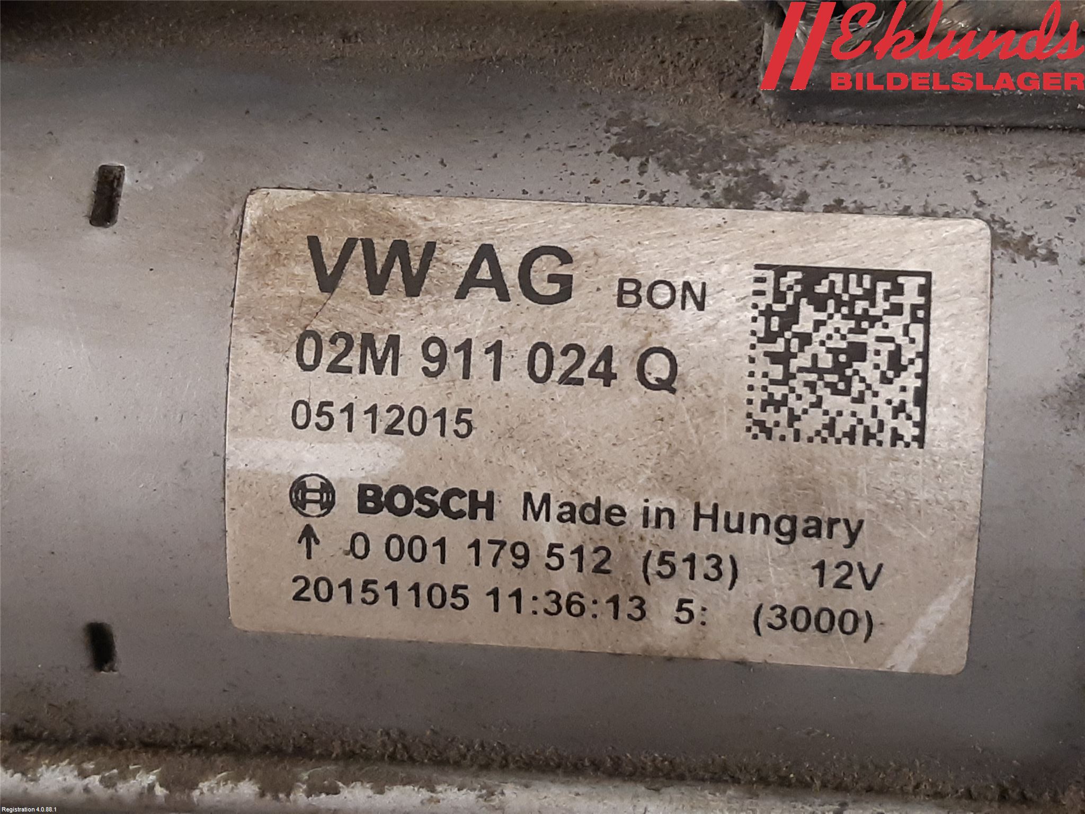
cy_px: 407
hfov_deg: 67.3
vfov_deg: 53.1
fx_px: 815
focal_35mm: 26
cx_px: 542
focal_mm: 3.93
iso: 250
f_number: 1.7
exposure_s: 1/33
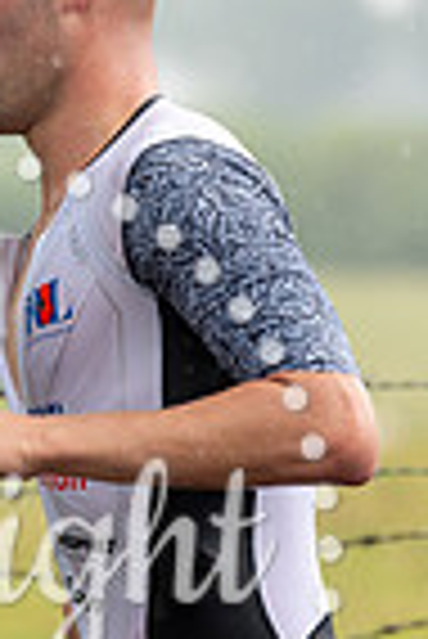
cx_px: 5
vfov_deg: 4.7
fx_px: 7827
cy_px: 180
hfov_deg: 3.1
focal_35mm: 440
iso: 1000
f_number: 3.2
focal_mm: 139
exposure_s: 1/1000
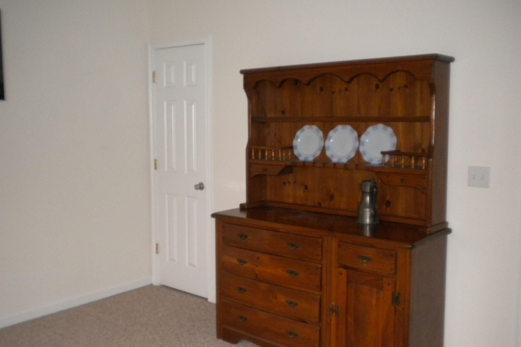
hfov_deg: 51.9
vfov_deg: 35.9
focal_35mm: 37
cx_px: 260
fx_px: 535
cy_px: 177
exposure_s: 1/30
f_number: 3.1
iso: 400
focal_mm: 6.3
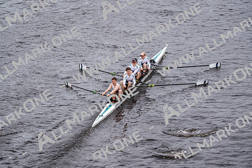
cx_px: 126
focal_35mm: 200
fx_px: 1400
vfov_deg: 6.9
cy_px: 84
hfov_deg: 10.3
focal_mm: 200
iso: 200
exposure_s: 1/2000
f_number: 2.8
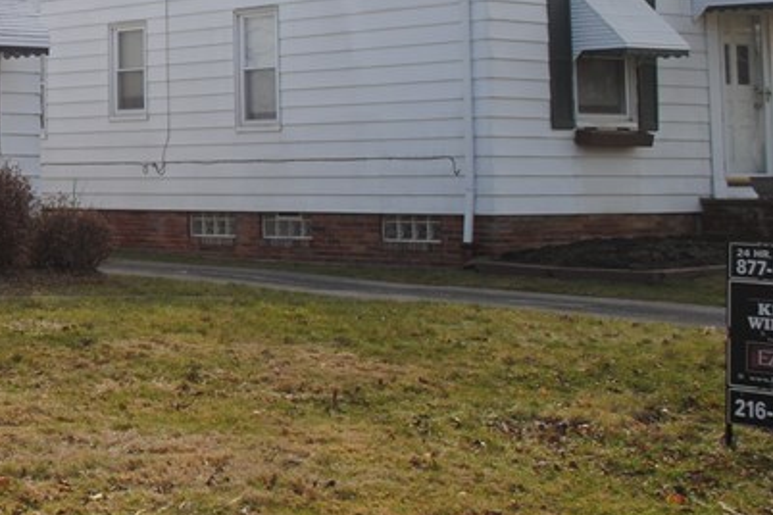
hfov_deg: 20.6
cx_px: -264
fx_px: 1911
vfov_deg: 15.1
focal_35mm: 89
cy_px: 4
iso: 100
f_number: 7.1
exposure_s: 1/200
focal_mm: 22
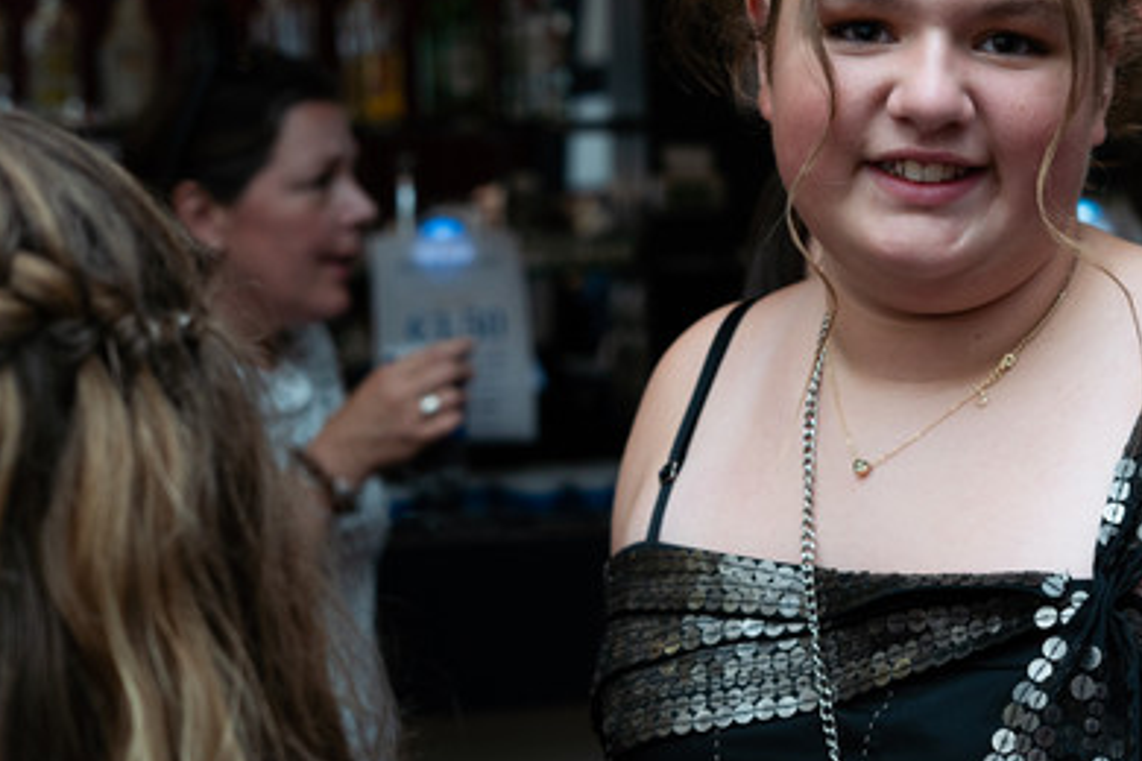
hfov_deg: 24.5
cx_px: 846
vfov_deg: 16.6
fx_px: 2601
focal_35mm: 82
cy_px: 183
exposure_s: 1/160
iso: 640
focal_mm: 50
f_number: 4
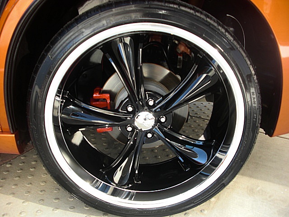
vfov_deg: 39.7
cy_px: 108
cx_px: 144
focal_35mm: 36
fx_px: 301
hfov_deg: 51.4
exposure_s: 1/80
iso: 50
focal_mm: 6.3
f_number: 2.8
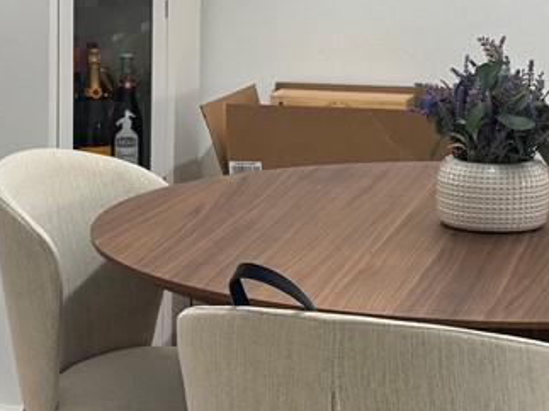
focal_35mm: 119
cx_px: 263
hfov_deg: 16.6
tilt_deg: -6.6
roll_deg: +1.1
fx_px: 1887
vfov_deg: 12.3
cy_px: 34
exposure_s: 1/120
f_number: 1.78
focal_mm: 6.76
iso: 125
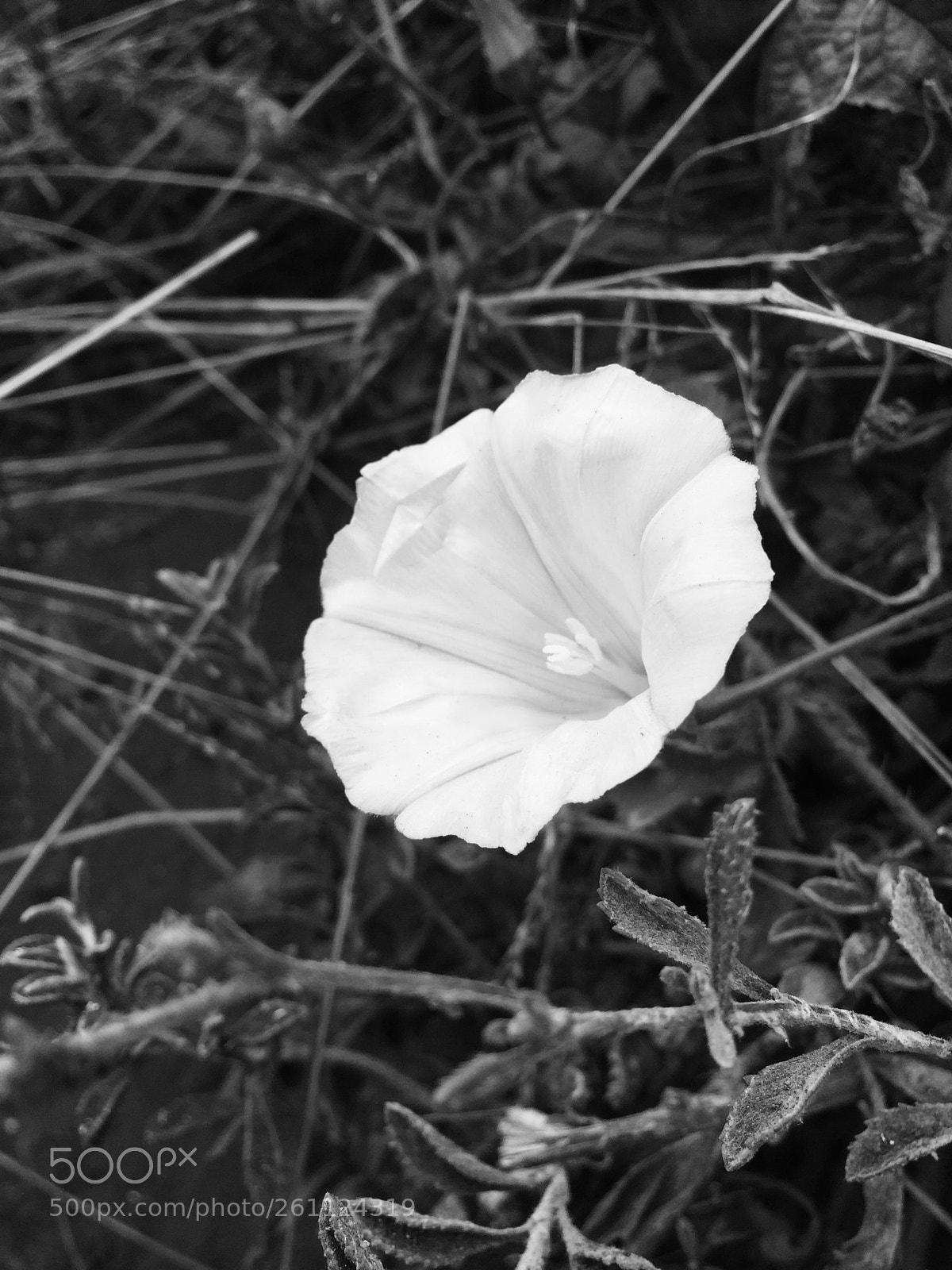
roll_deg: -13.9
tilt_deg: -37.8
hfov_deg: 48.2
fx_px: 1063
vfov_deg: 61.7
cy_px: 635
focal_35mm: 29
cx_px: 476
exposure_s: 1/1163
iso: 32
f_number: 2.2
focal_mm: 4.15
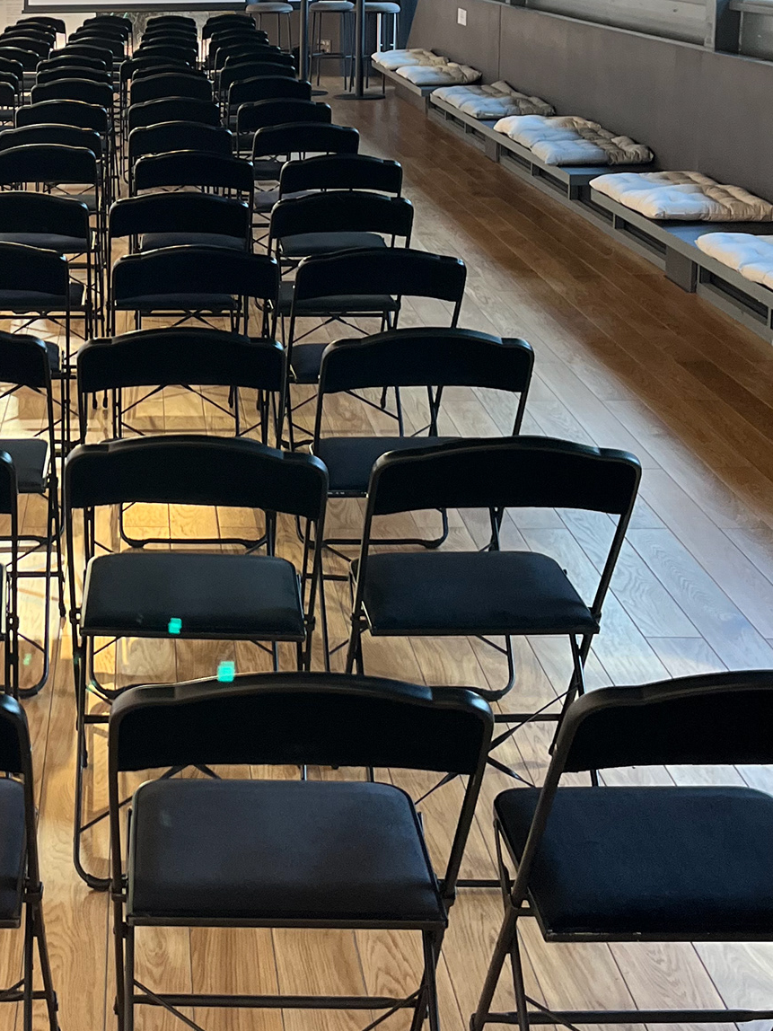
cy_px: 196
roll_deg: +2.5
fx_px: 1727
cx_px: 98
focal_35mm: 58
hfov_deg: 24.6
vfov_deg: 32.3
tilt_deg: -11.2
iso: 125
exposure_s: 1/100
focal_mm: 5.1
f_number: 1.6
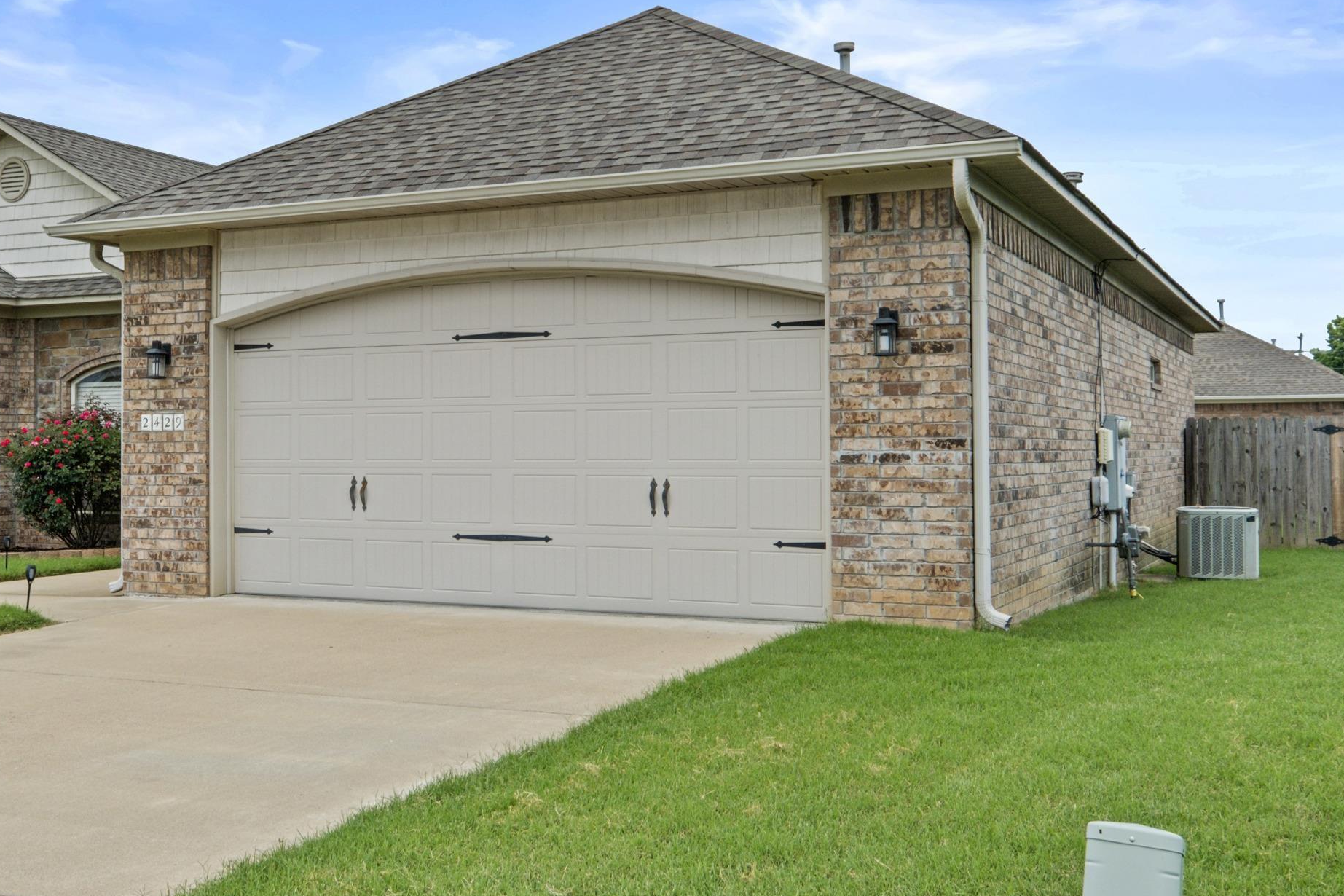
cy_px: 413
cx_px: 457
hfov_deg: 45.7
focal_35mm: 42
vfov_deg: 31.9
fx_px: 1568
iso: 400
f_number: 9
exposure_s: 1/500
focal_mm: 20.9
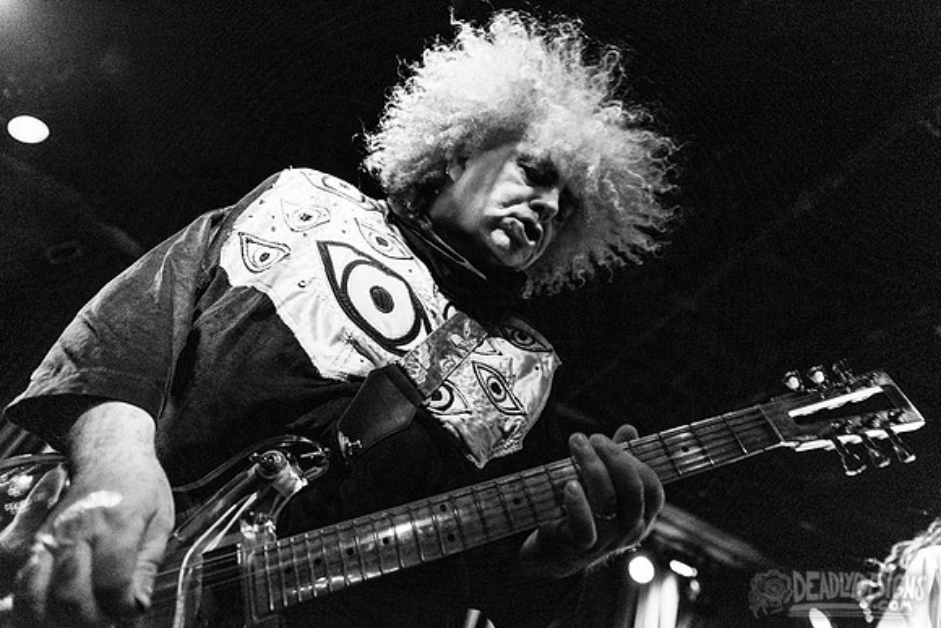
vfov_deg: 53.2
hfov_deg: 73.7
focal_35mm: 24
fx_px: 627
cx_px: 470
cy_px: 314
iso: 3200
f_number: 3.2
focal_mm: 24
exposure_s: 1/200
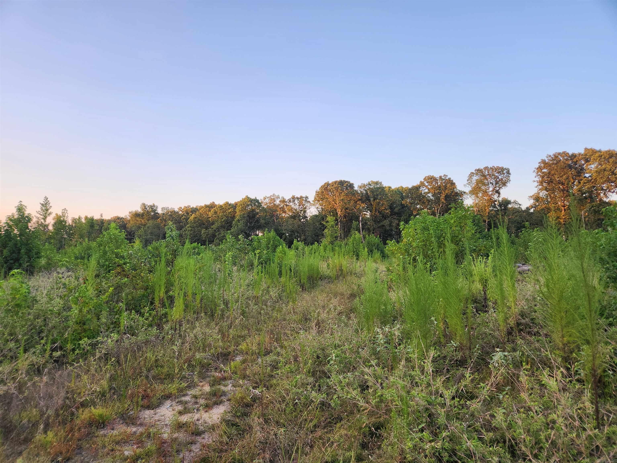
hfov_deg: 73.9
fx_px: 410
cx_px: 308
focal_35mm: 23
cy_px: 232
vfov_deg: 58.9
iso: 20
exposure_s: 1/180
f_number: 1.8
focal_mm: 5.4
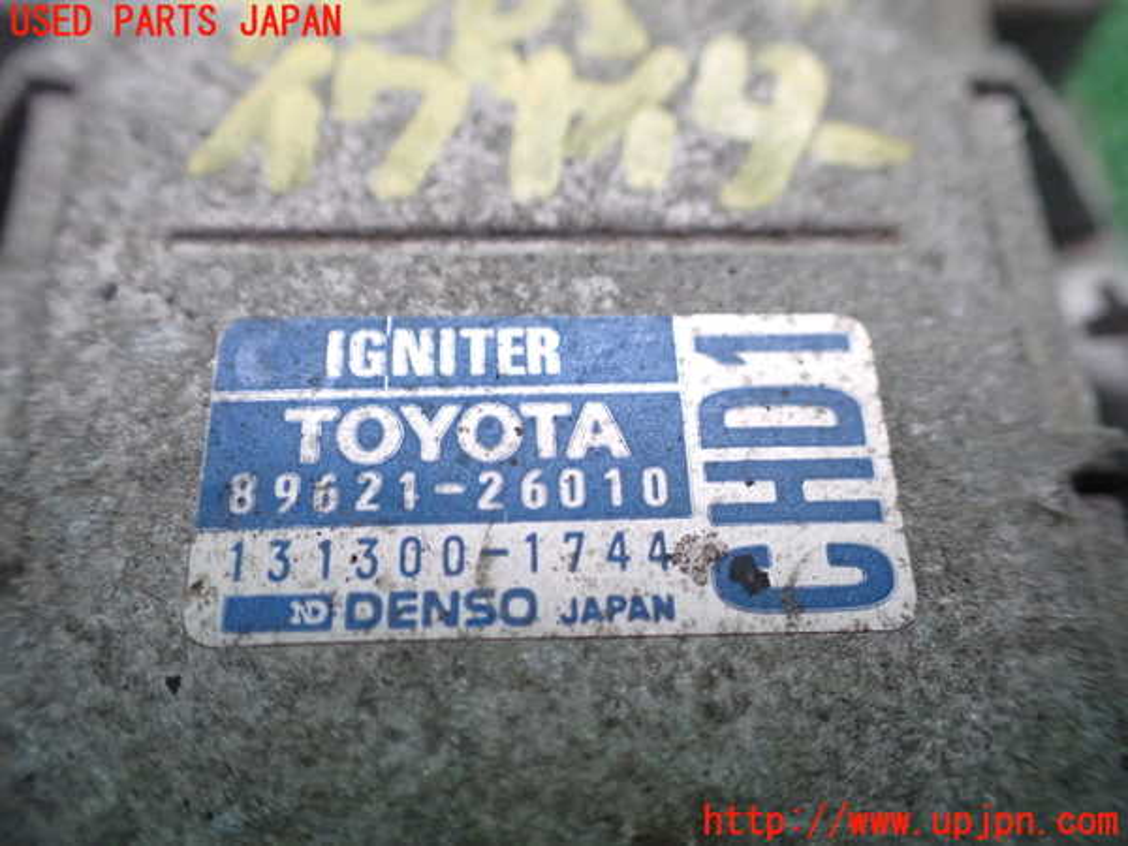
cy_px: 423
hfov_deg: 60.0
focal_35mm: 30
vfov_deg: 46.8
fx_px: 978
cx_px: 564
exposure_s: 1/50
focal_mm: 5.4
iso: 800
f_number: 2.3
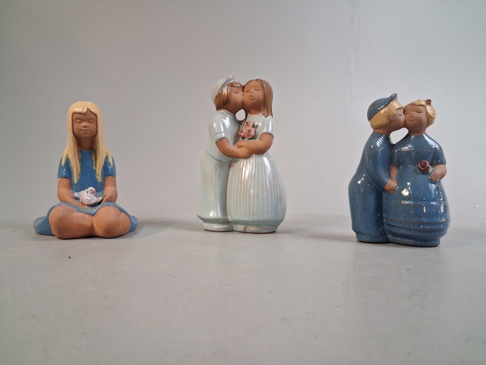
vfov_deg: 51.4
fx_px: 379
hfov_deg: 65.3
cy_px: 182
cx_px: 243
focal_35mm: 27
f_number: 1.8
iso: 320
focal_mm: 4
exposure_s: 1/50
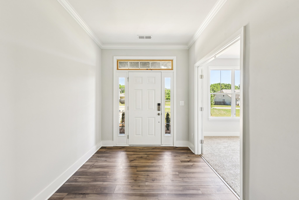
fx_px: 133
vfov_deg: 73.7
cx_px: 150
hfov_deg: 96.7
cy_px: 100
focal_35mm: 16
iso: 200
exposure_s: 1/20
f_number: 8
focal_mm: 16
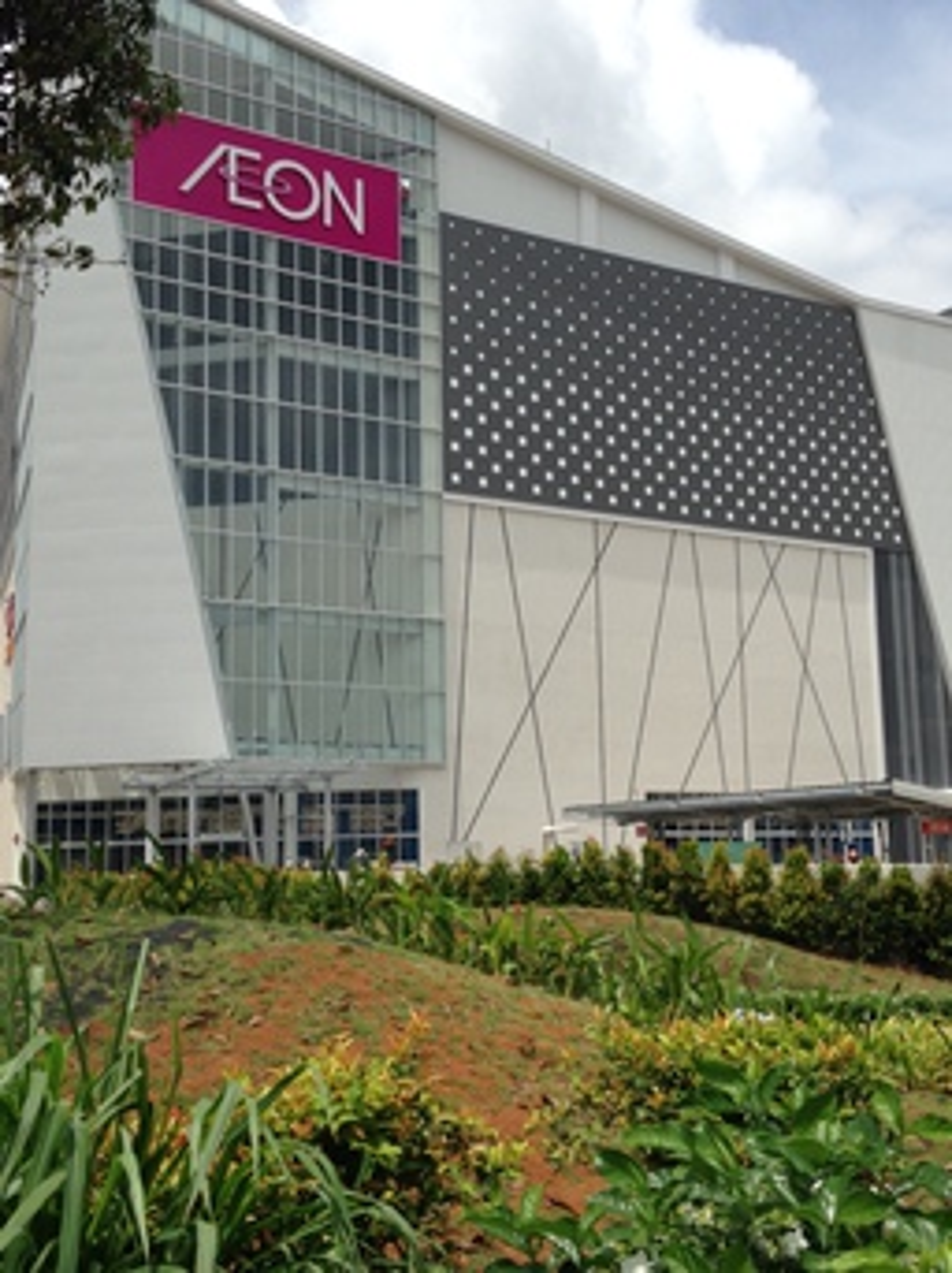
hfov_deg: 42.9
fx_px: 1212
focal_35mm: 33
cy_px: 636
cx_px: 476
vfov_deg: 55.4
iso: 50
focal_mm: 4.12
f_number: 2.4
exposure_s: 1/2358
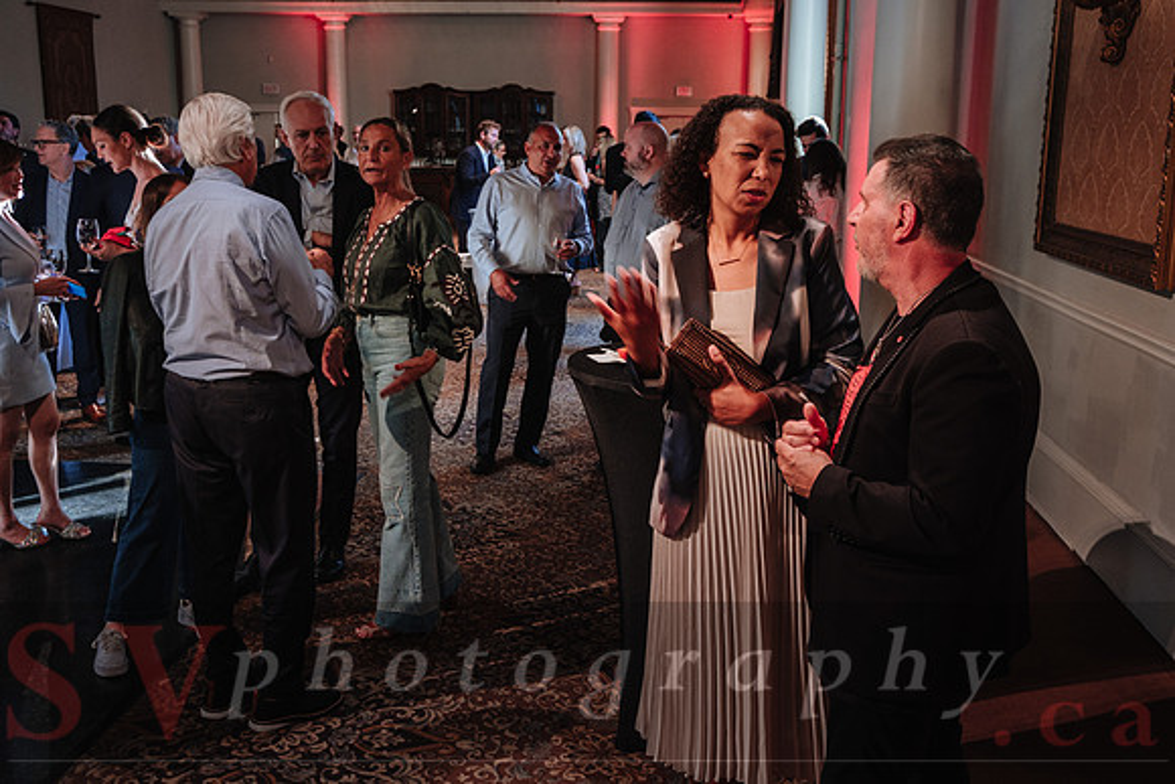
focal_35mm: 36
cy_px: 392
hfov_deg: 53.1
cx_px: 588
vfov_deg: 36.9
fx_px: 1175
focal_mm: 24
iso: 800
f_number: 5
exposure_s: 1/60
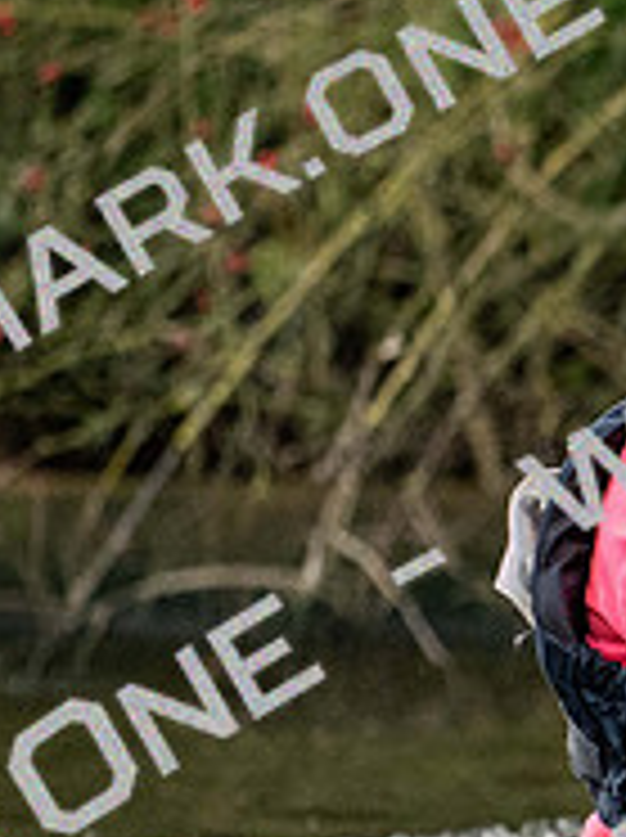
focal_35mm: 1800
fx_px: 43502
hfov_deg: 0.8
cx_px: 1072
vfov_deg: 1.1
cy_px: 544
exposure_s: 1/2500
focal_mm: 400
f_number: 4.5
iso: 1600
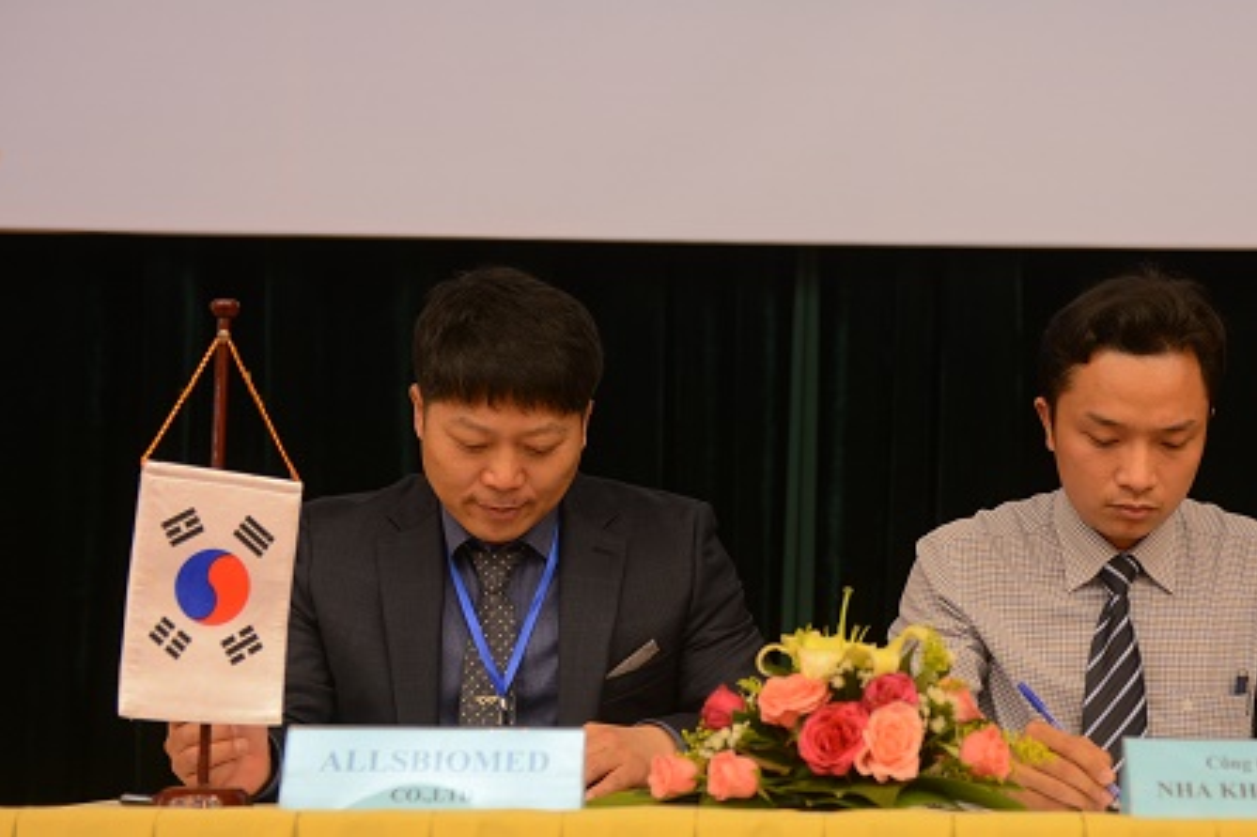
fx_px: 2443
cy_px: 489
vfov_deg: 19.4
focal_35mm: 70
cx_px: 865
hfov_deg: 28.6
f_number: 2.8
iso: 800
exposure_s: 1/50
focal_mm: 48
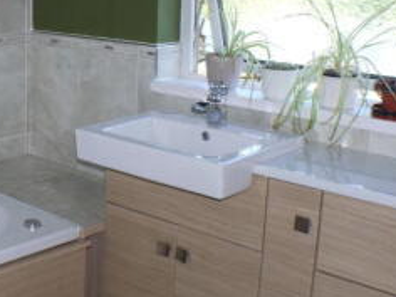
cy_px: 66
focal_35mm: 84
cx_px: -4
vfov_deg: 17.4
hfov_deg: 22.4
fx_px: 961
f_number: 9
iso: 200
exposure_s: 1/30
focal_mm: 17
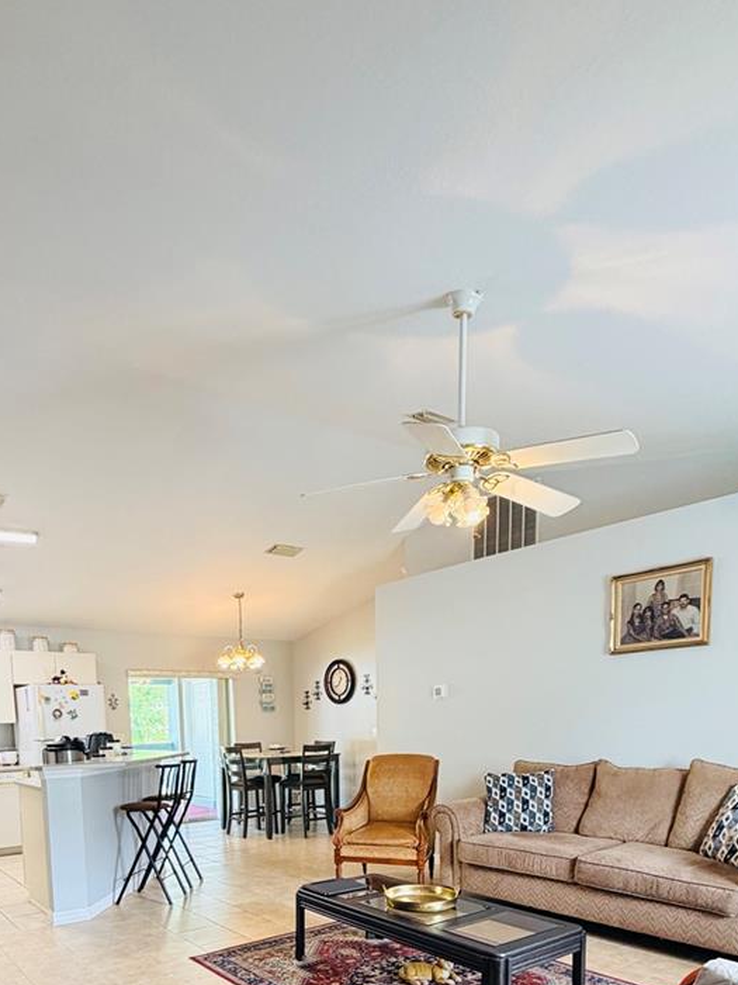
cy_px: 809
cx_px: 288
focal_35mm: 24
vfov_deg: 64.3
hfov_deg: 56.3
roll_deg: +1.7
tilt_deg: -6.5
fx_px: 682
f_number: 2.2
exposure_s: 1/60
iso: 160
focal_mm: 2.22
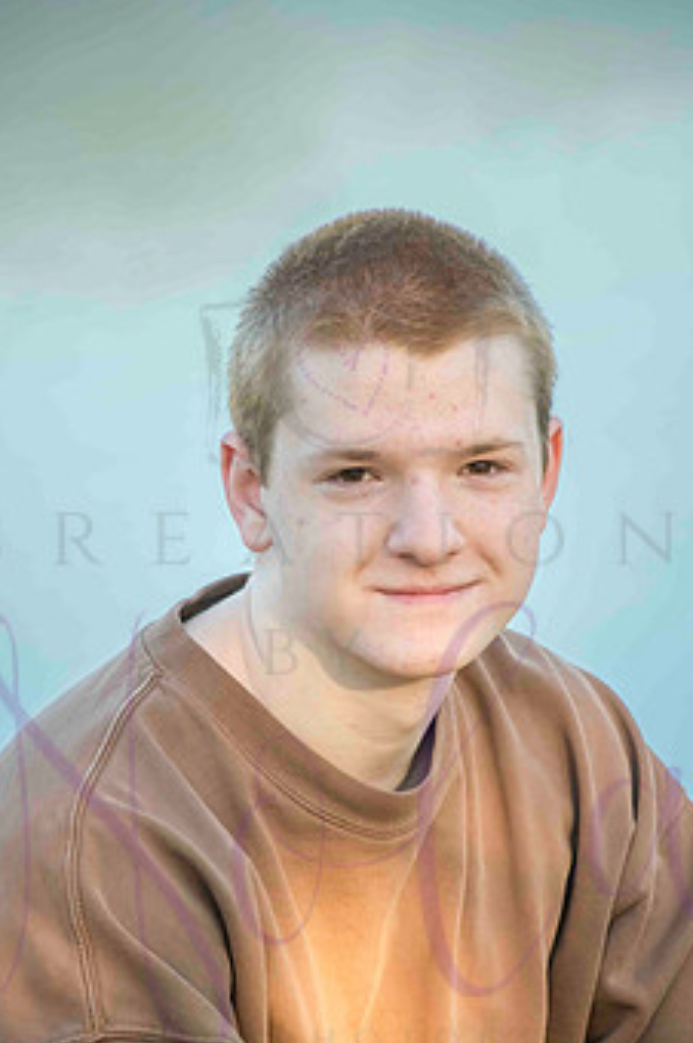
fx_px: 7667
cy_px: 647
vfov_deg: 7.8
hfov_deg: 5.2
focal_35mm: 265
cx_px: 356
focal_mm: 200
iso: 400
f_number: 8
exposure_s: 1/400
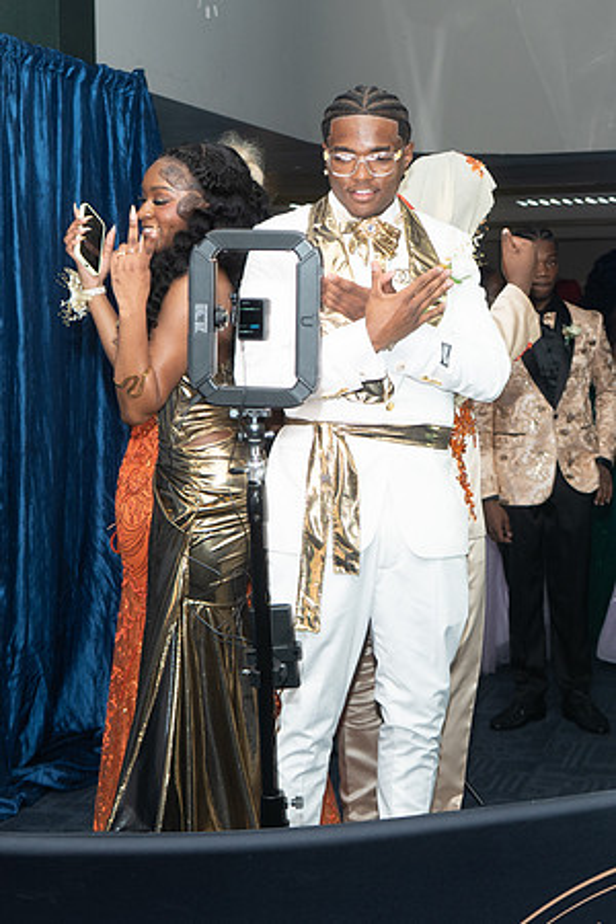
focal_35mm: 64
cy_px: 445
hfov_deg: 21.3
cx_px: 301
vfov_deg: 31.6
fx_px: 1635
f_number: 4
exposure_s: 1/125
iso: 500
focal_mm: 33
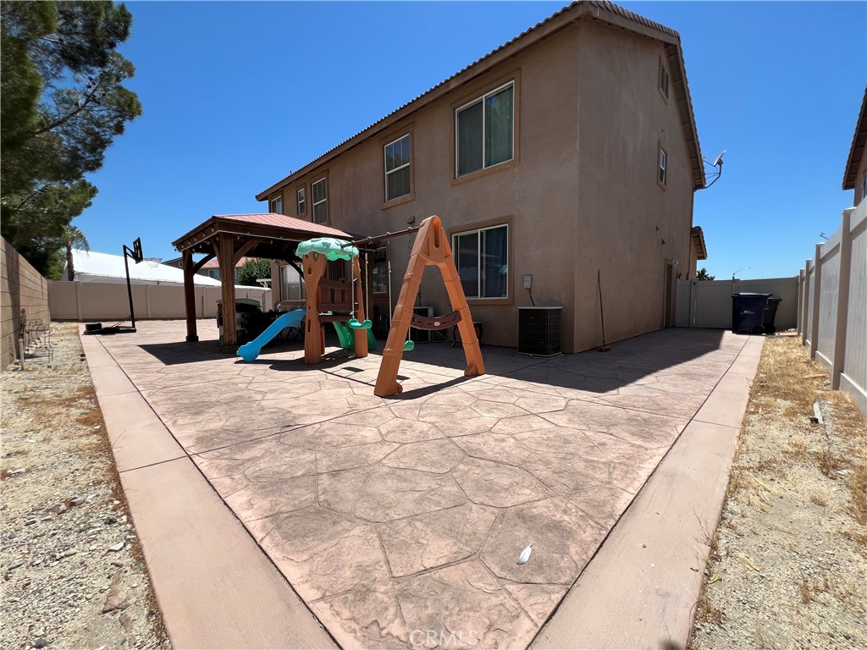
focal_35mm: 13
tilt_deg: -5.0
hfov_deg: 106.2
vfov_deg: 89.9
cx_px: 434
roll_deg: -0.5
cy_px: 325
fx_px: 326
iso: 32
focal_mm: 1.57
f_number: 1.8
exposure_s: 1/1468
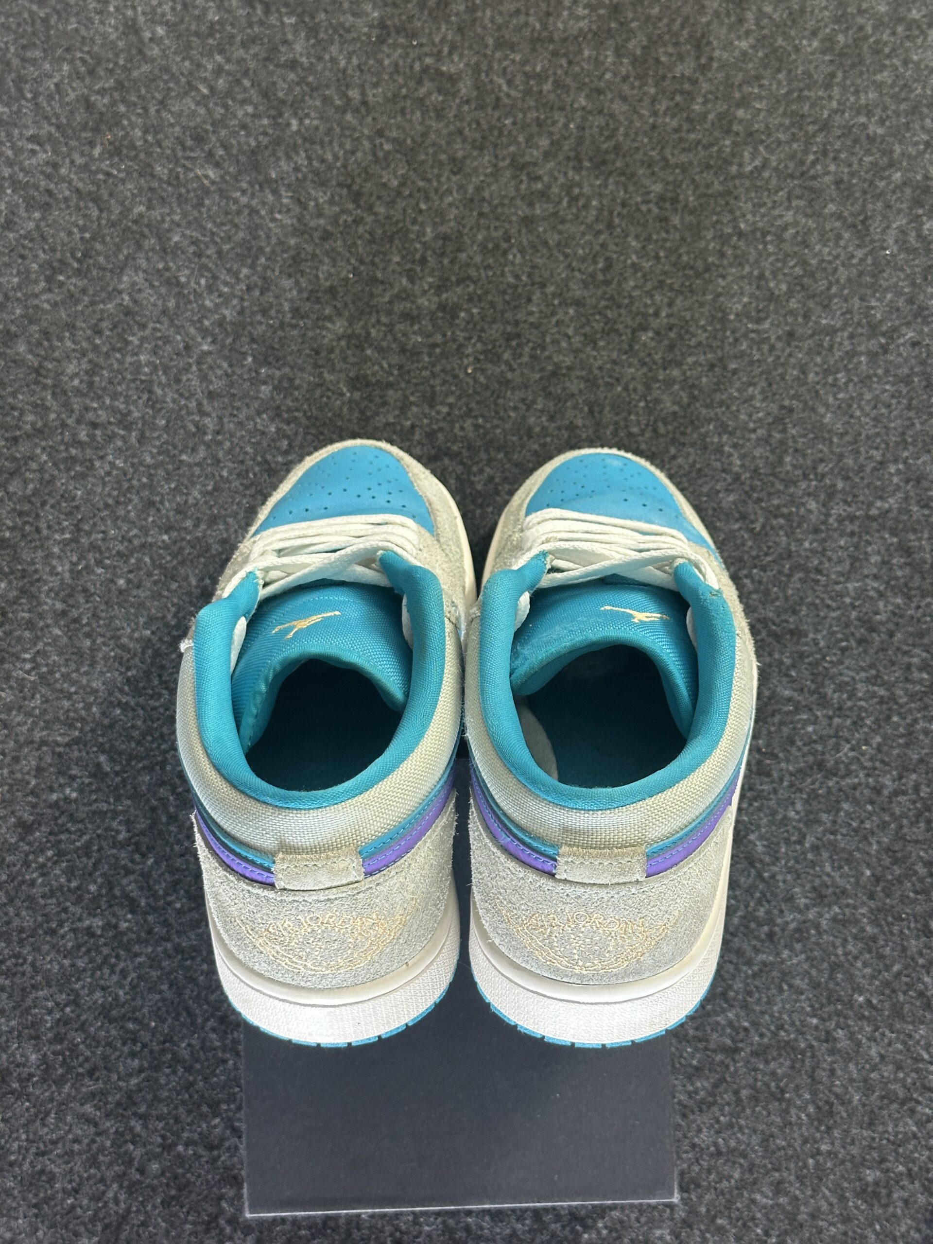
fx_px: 1725
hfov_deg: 30.3
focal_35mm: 48
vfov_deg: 39.7
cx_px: 466
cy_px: 622
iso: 200
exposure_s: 1/33
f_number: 1.78
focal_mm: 6.86
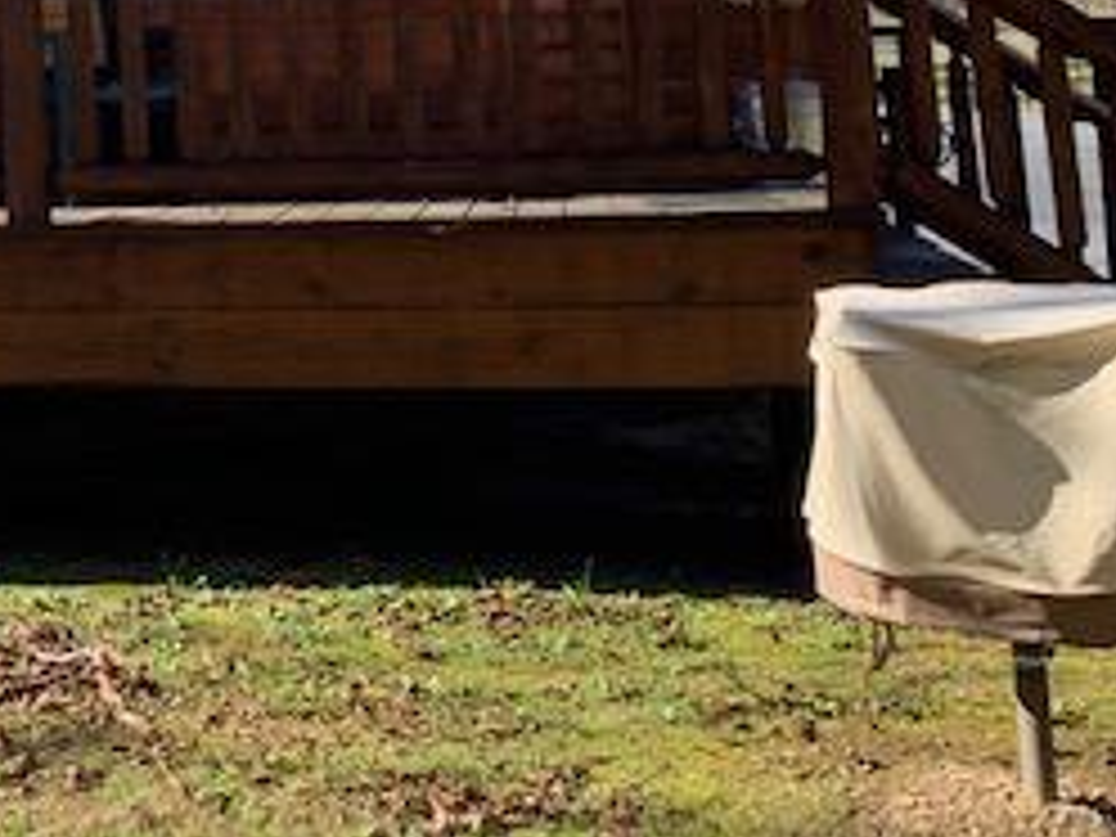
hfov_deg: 27.0
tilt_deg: +5.2
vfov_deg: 20.8
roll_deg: +2.0
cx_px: -63
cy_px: -94
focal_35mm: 67
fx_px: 2160
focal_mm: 4.25
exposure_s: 1/664
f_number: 1.8
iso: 25
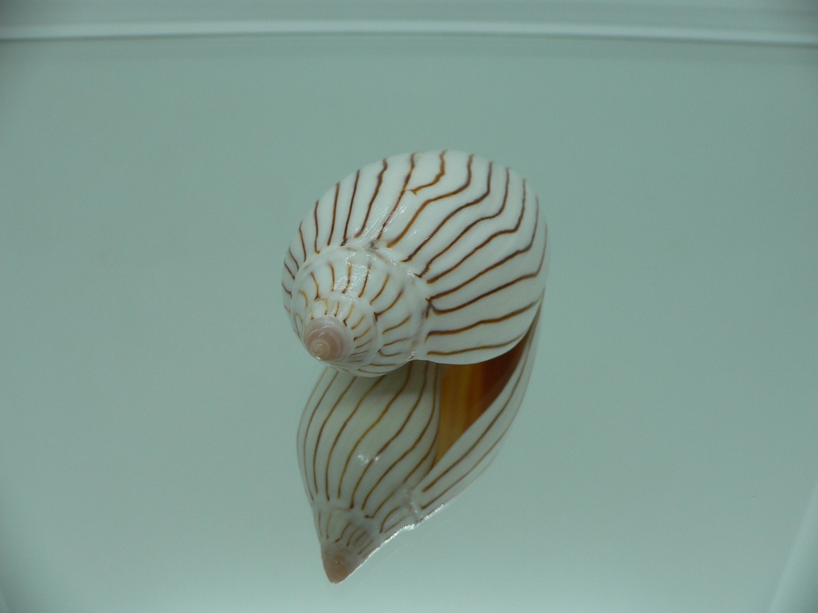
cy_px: 306
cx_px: 409
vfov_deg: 40.7
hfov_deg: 52.6
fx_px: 827
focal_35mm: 35
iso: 80
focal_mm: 4.6
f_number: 2.8
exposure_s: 1/80
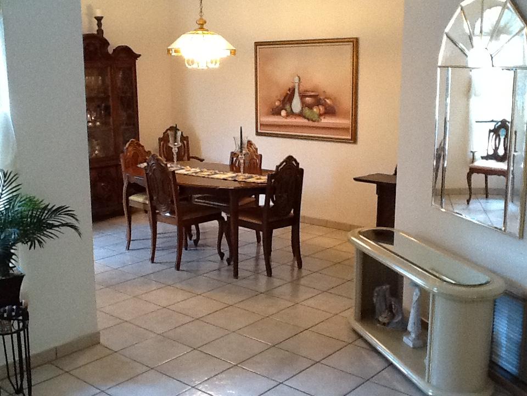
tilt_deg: -12.6
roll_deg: +0.8
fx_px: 670
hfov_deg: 42.9
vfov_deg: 32.9
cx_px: 264
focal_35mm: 44
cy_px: 198
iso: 200
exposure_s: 1/30
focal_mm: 2.03
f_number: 2.4
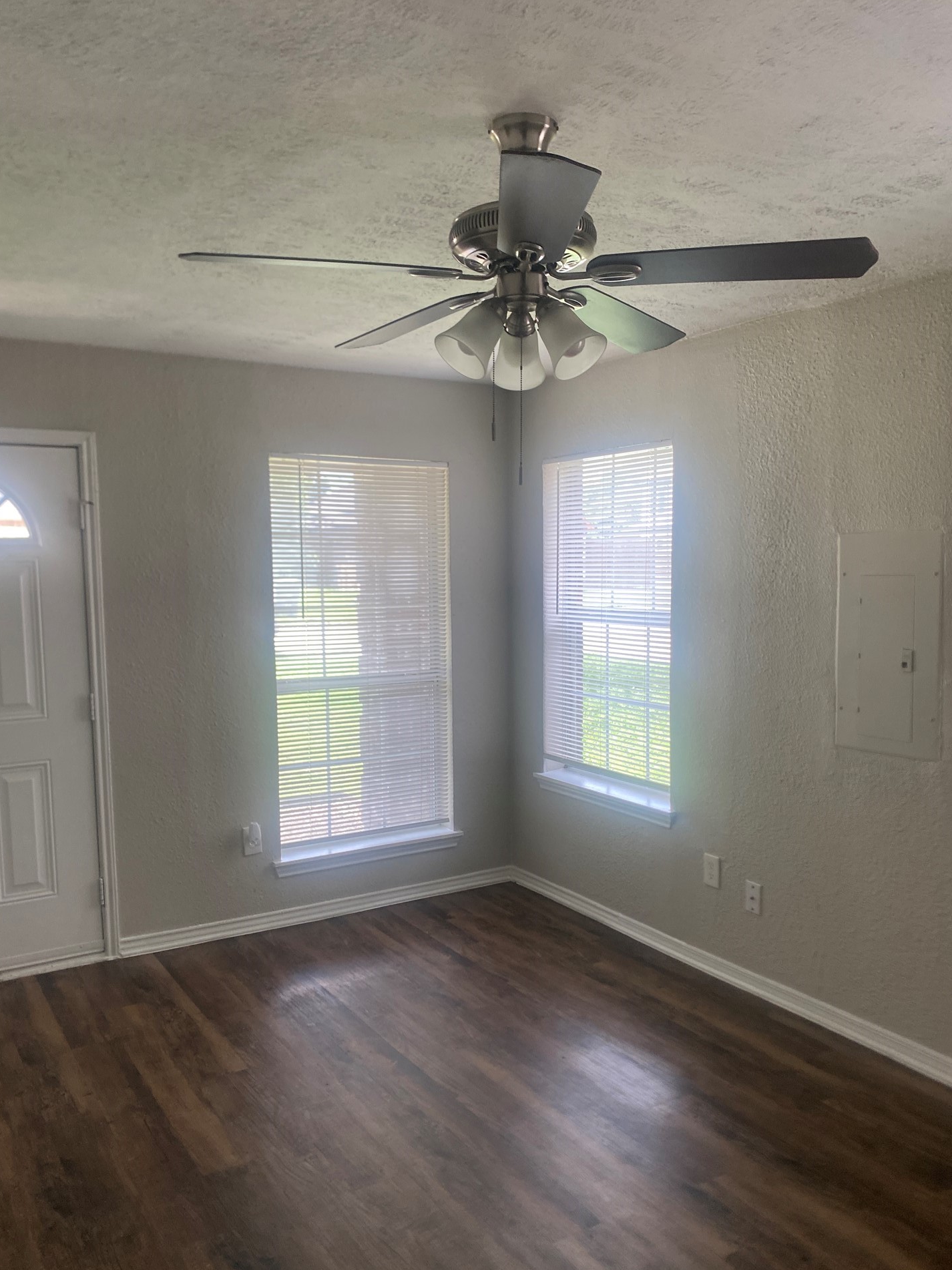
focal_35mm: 28
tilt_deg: -3.7
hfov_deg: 49.7
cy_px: 678
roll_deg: -1.2
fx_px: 1027
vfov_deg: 63.4
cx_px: 462
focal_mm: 4.25
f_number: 1.8
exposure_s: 1/121
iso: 80
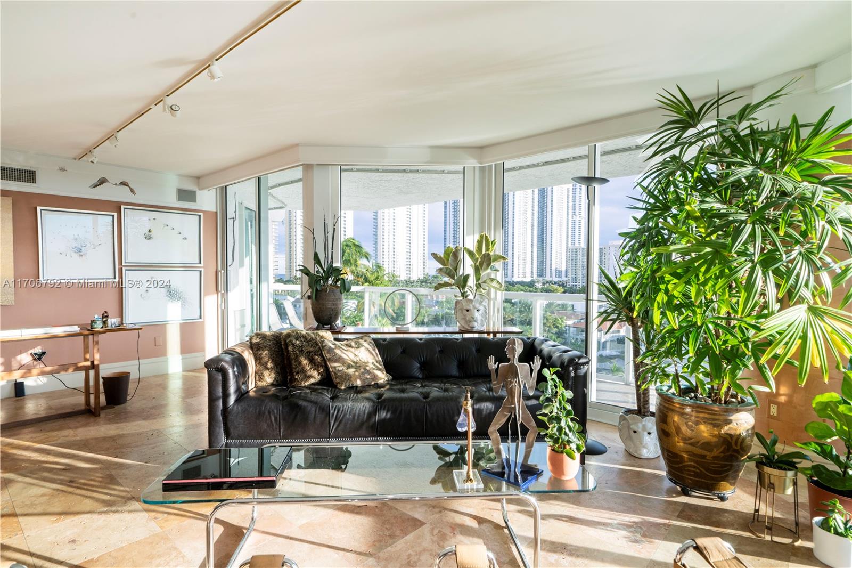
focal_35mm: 18
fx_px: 426
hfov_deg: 90.0
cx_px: 426
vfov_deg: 67.4
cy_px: 284
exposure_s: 1/250
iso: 400
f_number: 9.5
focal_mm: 18
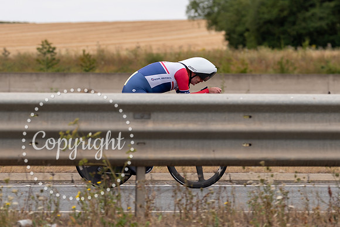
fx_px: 2272
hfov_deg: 8.6
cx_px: 176
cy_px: 104
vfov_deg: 5.7
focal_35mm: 241
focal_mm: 111
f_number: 2.8
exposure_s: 1/800
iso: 100
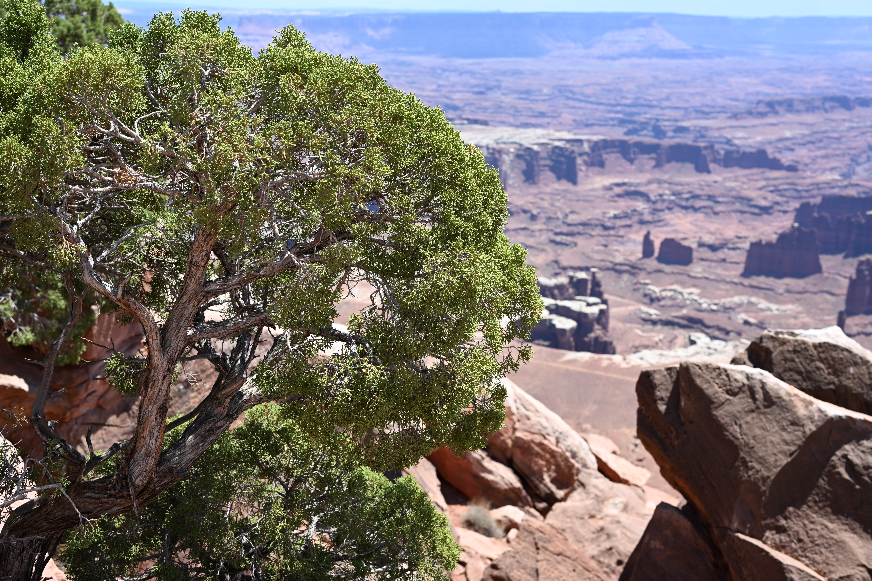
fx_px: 1211
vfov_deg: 27.0
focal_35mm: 50
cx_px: 436
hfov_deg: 39.6
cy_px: 290
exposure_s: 1/320
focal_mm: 50
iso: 100
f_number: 6.3
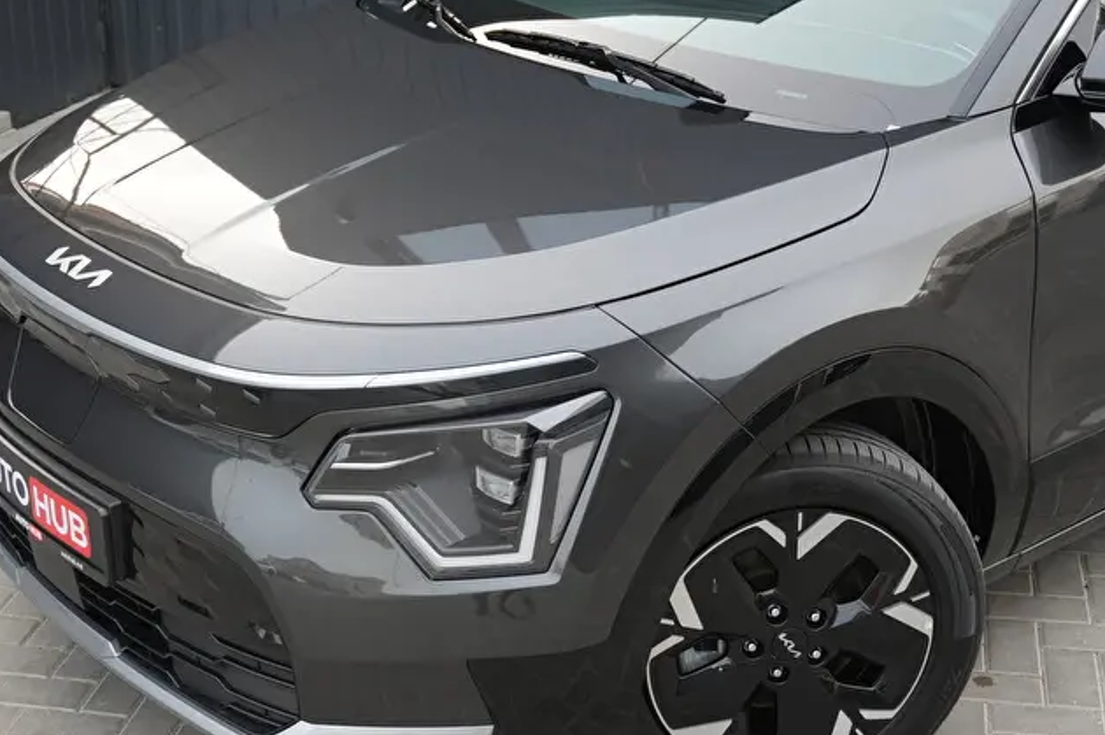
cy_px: 397
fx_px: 1871
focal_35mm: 61
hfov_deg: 32.9
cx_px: 500
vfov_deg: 22.2
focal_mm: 32
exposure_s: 1/60
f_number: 5
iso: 320
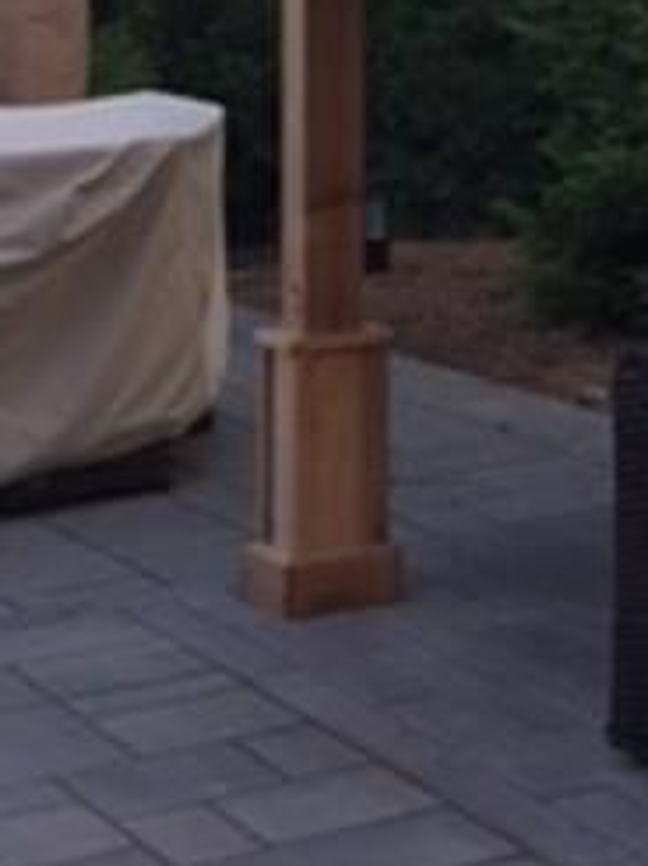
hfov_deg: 11.3
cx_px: 1292
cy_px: -229
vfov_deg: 15.9
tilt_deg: +2.0
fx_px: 2950
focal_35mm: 118
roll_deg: +1.2
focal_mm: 4.15
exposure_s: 1/120
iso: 32
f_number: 2.2
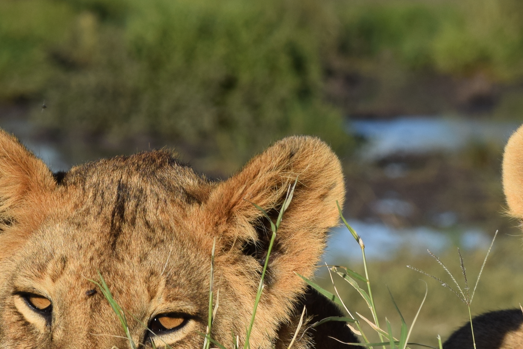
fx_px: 6973
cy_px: 280
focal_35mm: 480
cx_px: 416
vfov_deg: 2.9
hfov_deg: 4.3
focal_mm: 116
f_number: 10
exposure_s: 1/400
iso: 200
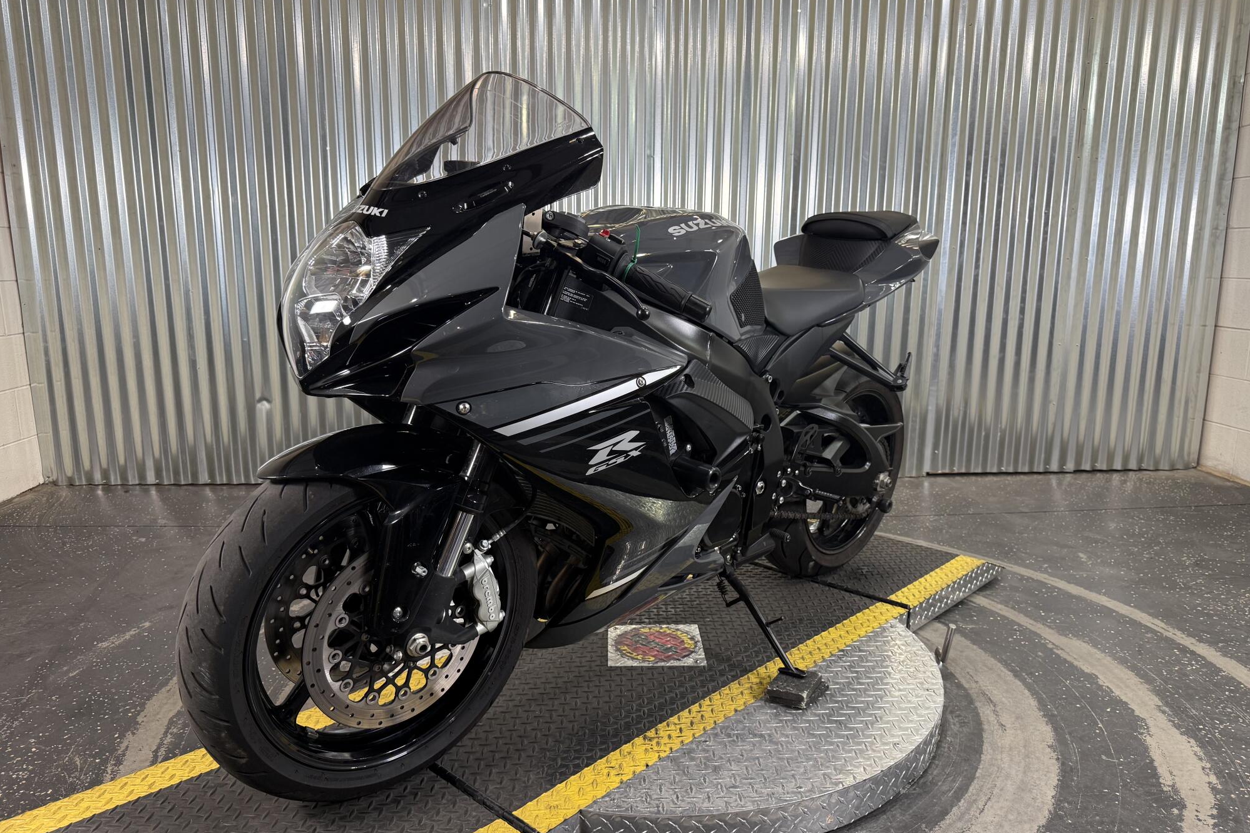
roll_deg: +0.2
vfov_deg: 51.3
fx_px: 868
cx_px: 625
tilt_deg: -11.3
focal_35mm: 25
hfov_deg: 71.5
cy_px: 432
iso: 160
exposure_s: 1/60
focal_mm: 6.76
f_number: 1.78
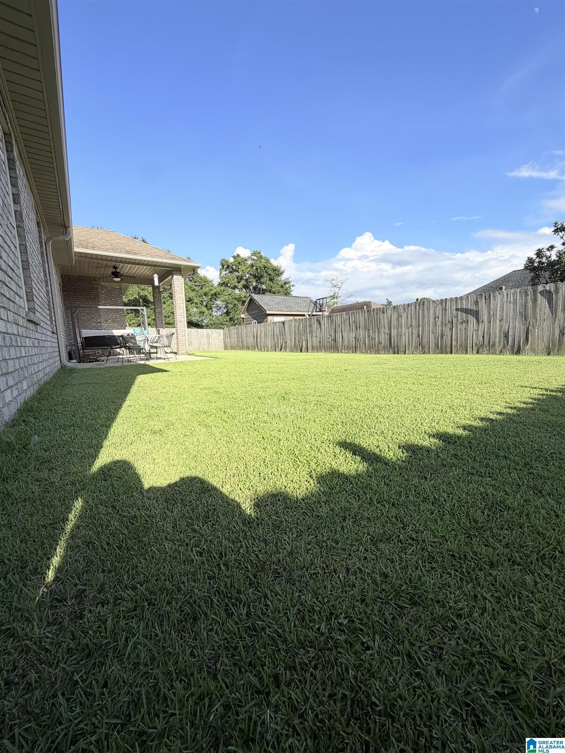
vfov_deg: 102.1
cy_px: 376
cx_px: 282
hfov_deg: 85.7
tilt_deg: -7.4
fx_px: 305
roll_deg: +3.3
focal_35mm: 14
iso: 32
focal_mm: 2.22
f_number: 2.2
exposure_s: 1/770
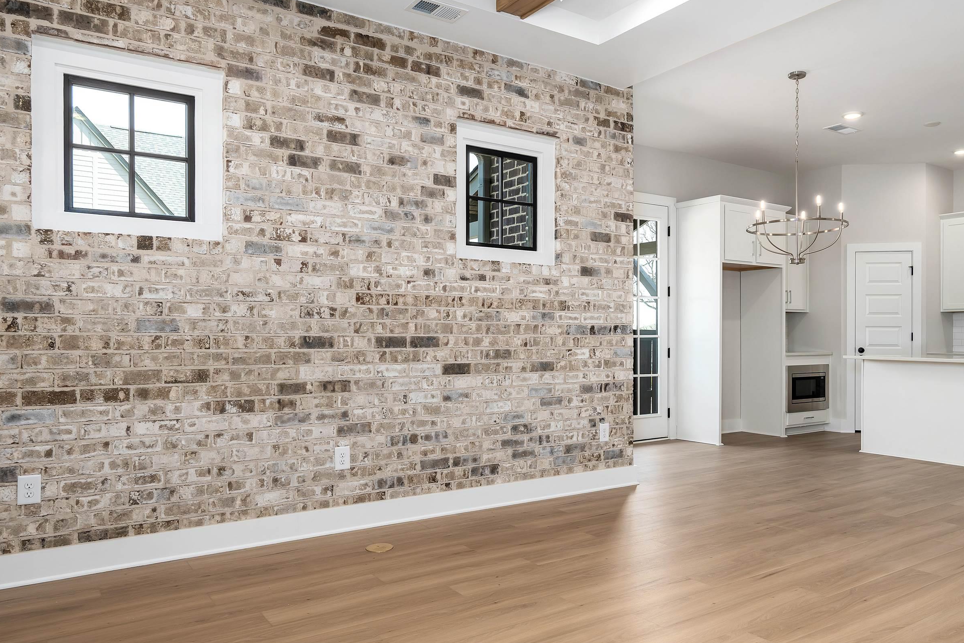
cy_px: 338
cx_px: 573
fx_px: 740
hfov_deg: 65.6
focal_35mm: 28
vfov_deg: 46.9
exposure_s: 1/100
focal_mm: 21.5
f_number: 8
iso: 200
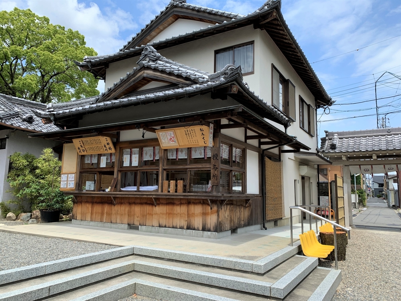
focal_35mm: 26
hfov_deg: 67.3
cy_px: 150
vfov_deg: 53.1
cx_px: 200
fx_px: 301
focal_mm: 4.25
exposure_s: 1/1748
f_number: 1.8
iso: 25
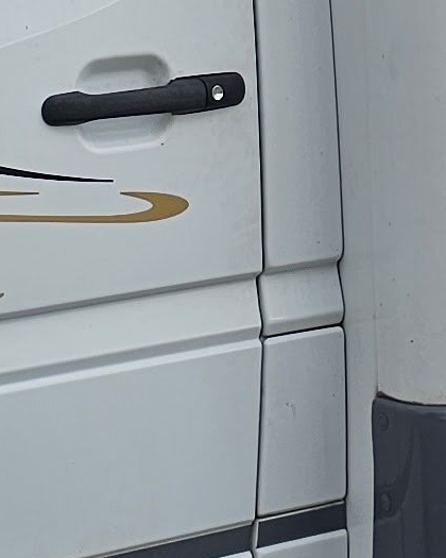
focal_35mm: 171
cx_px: 261
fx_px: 2821
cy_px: -72
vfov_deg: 11.1
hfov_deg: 9.0
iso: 10
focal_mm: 6.3
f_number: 1.7
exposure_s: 1/391
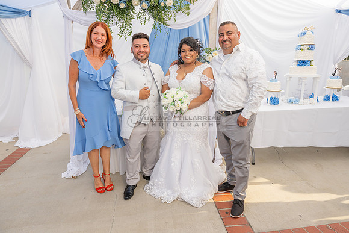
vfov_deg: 53.2
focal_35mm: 24
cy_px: 116
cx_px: 174
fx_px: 233
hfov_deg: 73.7
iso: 200
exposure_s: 1/125
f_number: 5.6
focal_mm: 24
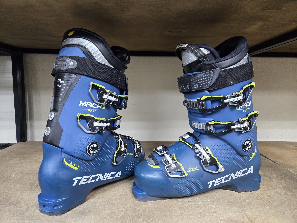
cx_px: 148
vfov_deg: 58.9
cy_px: 112
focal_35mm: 23
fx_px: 197
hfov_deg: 73.9
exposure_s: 1/100
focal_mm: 5.4
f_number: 1.8
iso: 500
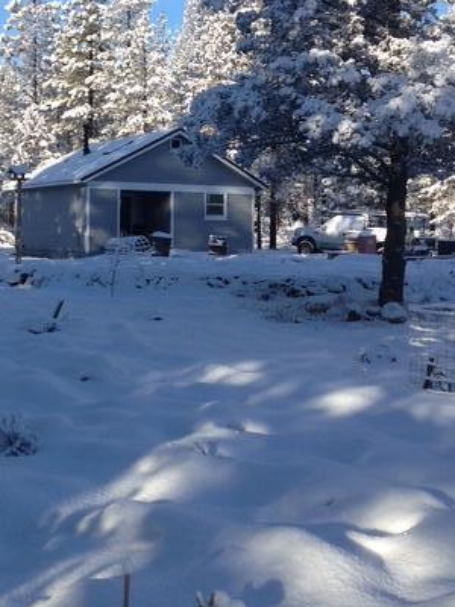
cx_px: 146
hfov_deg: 25.9
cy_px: 212
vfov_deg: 34.1
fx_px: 981
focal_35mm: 56
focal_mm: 4.28
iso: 50
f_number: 2.4
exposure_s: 1/1104
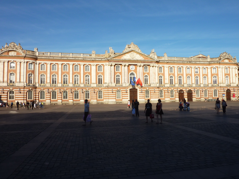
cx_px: 120
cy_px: 90
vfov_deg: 54.9
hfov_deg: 69.4
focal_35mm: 25
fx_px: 173
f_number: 5
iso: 80
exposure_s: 1/400
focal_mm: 4.1
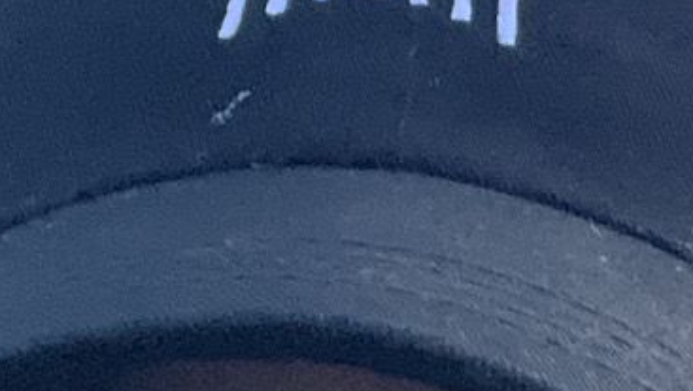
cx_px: 1114
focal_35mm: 178
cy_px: 944
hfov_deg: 11.5
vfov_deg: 6.5
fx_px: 3273
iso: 320
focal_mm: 2.71
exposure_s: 1/60
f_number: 2.2
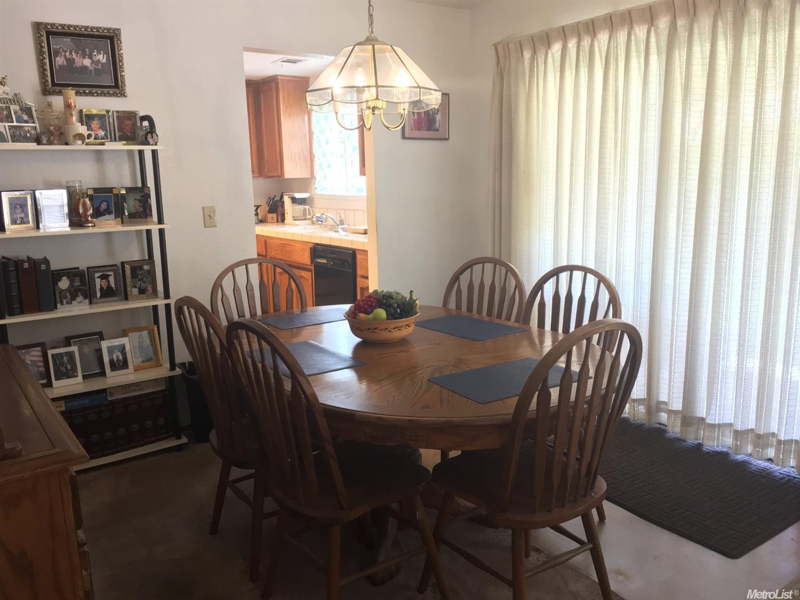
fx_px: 670
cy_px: 300
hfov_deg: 61.7
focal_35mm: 29
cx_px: 400
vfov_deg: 48.2
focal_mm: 4.15
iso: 160
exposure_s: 1/30
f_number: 2.2
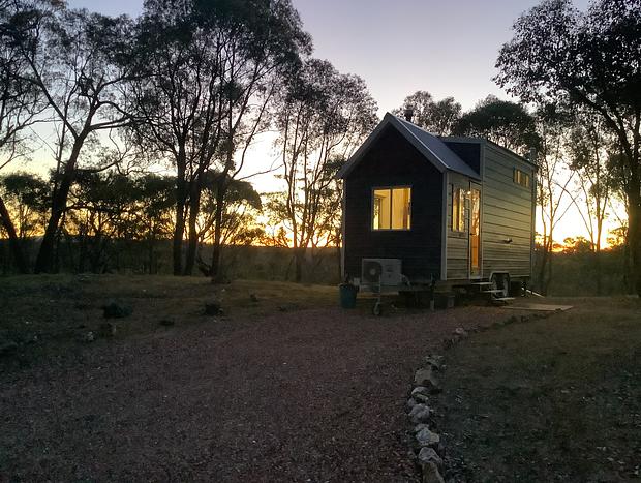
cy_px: 242
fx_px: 575
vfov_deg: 45.6
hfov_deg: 58.3
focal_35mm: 31
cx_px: 320
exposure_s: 1/30
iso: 500
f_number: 2.4
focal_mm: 3.3
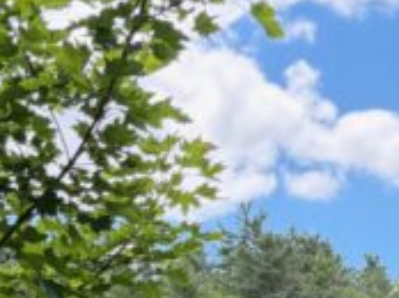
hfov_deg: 16.6
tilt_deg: -5.2
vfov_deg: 11.2
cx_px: 443
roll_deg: -0.7
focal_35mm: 115
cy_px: 656
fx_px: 1324
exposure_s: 1/747
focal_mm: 5.96
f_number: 1.6
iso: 64
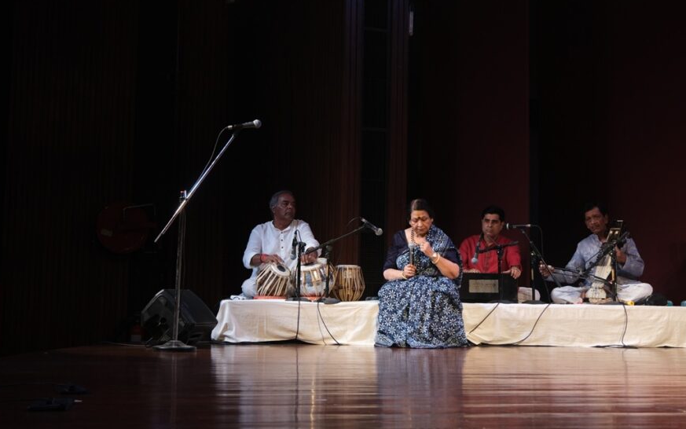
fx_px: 1028
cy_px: 163
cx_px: 379
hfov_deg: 36.9
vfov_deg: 23.5
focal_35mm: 55
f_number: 4
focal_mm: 30.8
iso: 500
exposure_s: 1/60
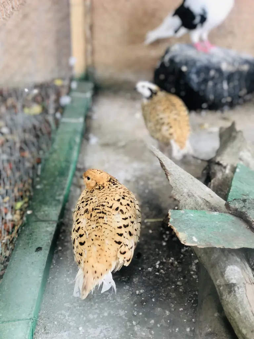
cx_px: 127
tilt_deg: -26.3
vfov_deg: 36.8
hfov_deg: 28.0
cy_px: 170
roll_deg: +1.2
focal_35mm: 52
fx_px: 509
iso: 64
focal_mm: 6
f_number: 2.4
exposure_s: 1/60
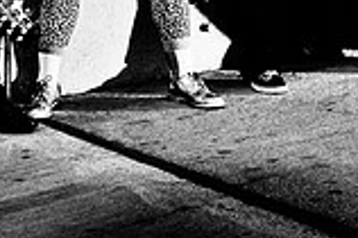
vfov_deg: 11.4
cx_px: 249
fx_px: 1132
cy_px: -145
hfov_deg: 17.9
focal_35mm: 114
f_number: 10
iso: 640
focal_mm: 31
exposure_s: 1/80
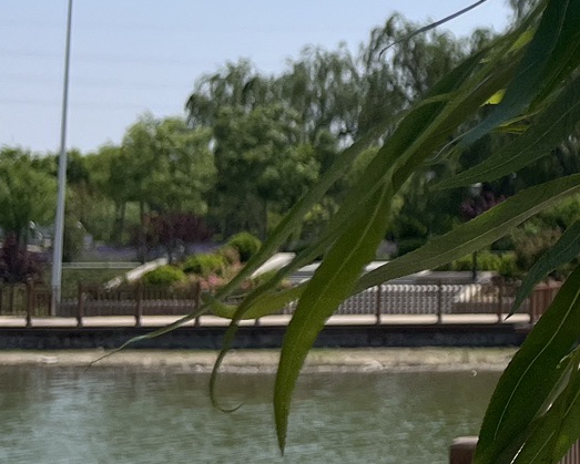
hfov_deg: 16.2
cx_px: 1082
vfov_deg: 15.8
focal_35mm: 97
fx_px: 1666
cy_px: 101
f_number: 1.6
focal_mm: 5.1
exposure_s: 1/5319
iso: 50
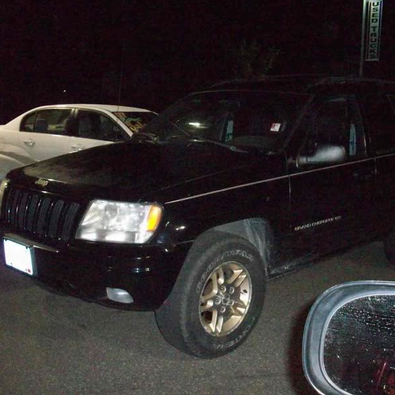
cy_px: 197
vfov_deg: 38.3
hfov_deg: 38.2
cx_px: 238
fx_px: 568
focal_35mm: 44
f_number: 2.8
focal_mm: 6.2
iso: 800
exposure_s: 1/128
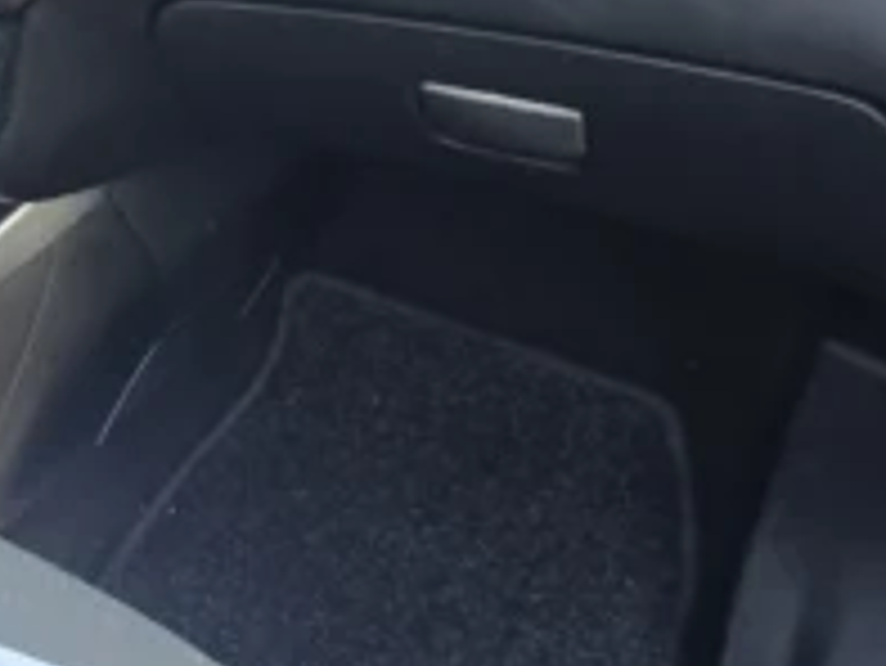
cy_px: 198
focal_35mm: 70
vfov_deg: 20.9
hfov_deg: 25.3
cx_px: -139
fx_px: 1793
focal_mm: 6.3
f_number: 1.7
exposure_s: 1/180
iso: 200
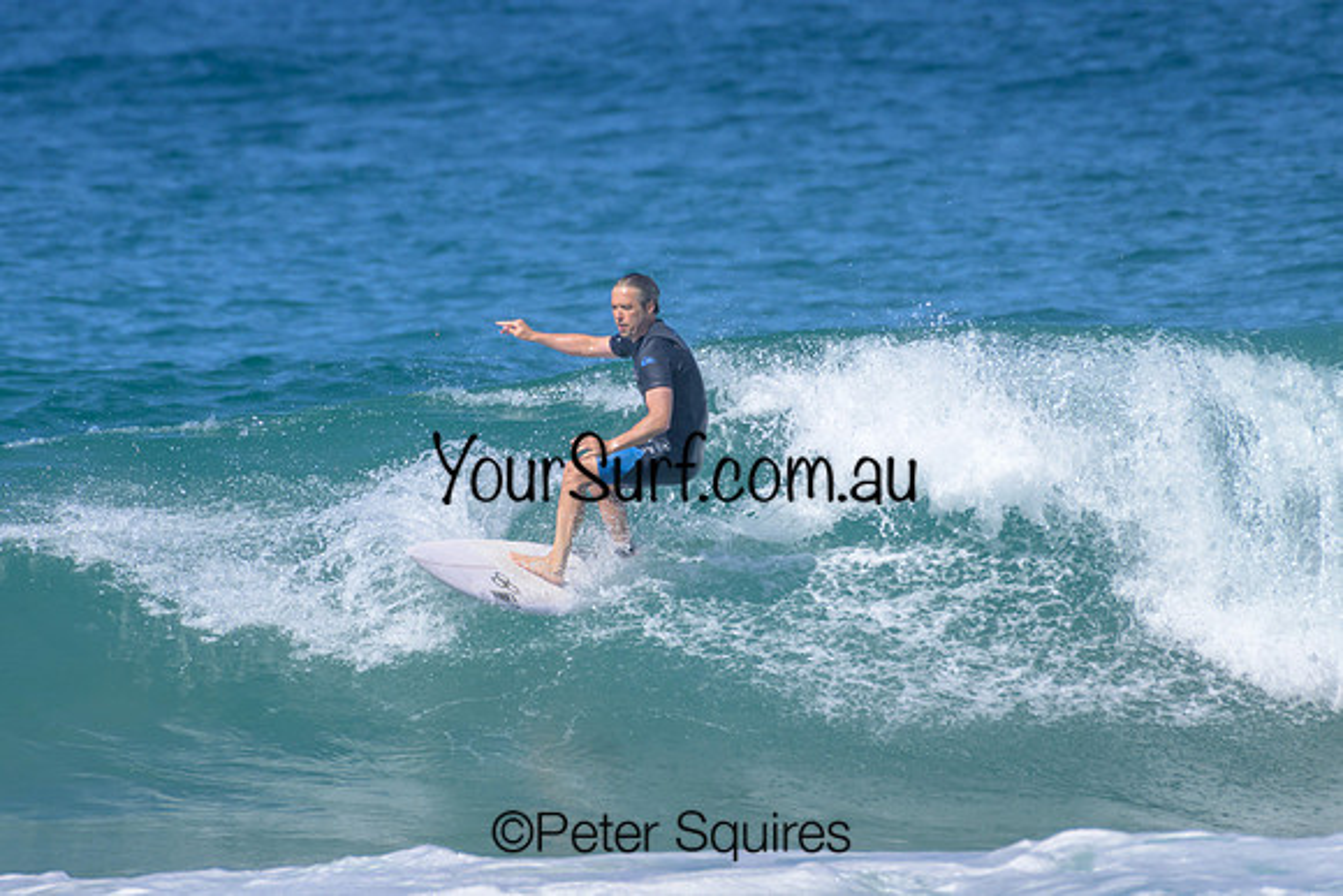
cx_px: 622
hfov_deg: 1.9
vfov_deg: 1.3
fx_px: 40064
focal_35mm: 1074
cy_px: 415
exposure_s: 1/2000
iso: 1000
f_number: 11
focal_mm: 1000
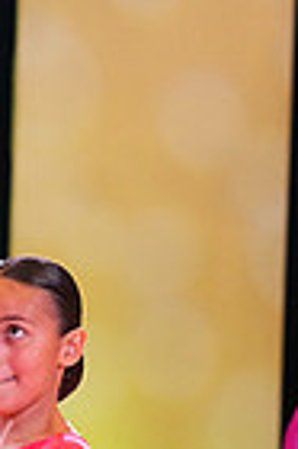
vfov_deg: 3.4
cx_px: -210
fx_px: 7642
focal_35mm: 614
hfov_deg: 2.2
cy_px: 571
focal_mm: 148
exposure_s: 1/320
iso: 5000
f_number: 5.6
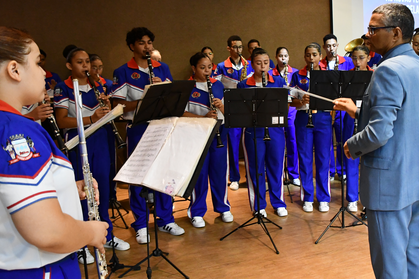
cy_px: 121
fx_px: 454
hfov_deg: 49.4
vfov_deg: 34.2
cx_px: 243
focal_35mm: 39
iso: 3200
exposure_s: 1/125
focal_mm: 18
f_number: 3.5
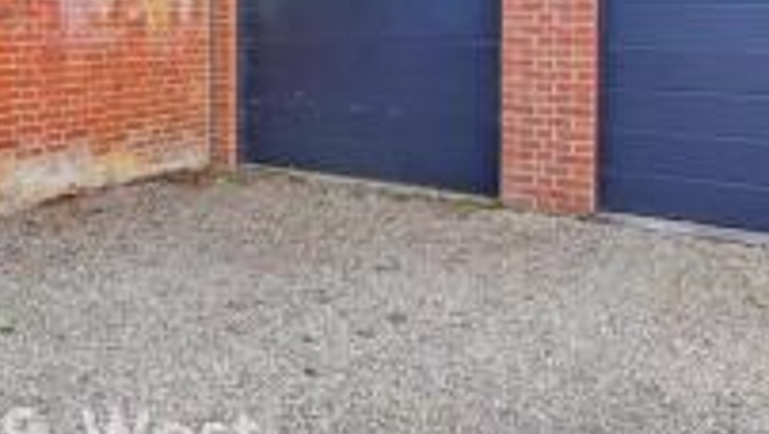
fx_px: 755
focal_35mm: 37
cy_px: 25
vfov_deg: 30.3
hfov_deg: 52.8
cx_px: 251
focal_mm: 10
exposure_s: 1/40
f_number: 8
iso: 160
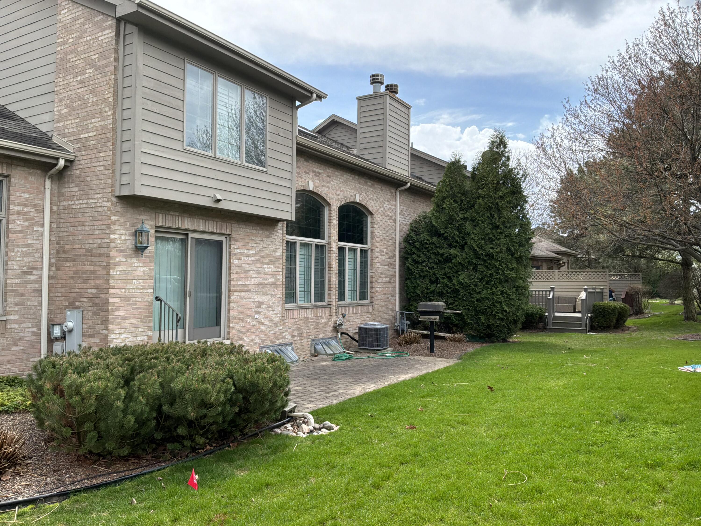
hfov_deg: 63.4
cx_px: 350
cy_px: 263
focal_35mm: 28
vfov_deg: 49.7
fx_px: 567
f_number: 1.8
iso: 32
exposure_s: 1/1221
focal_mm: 3
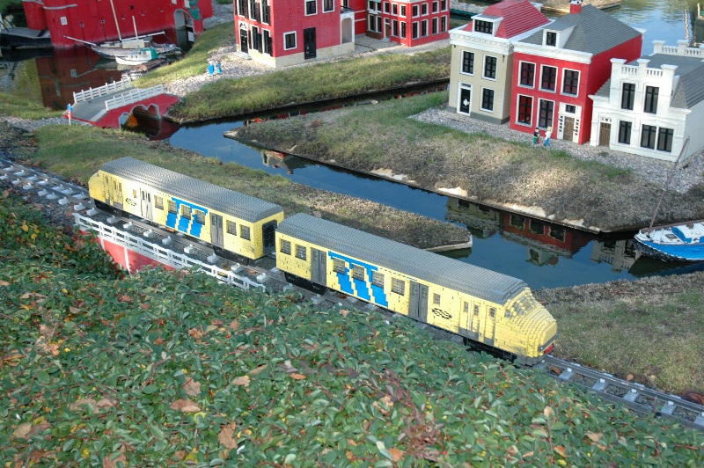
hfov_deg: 45.0
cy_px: 234
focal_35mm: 44
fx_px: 850
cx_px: 352
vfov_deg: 30.8
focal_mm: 29
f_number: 4
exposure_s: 1/200
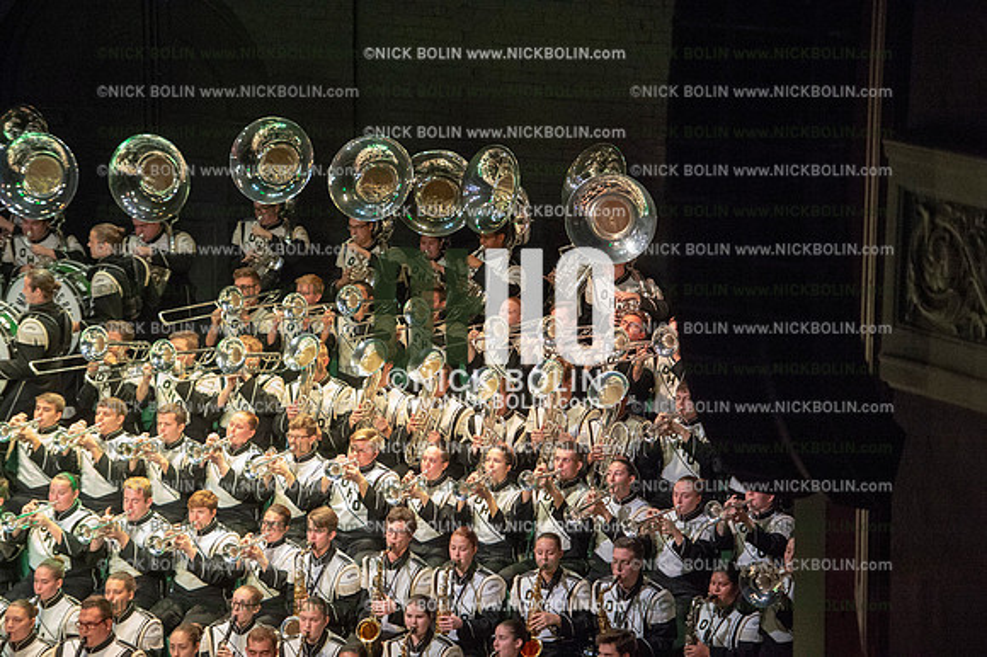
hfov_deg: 13.7
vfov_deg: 9.1
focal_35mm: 150
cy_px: 328
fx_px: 4110
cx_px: 494
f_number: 2.8
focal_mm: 150
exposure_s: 1/640
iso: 8000
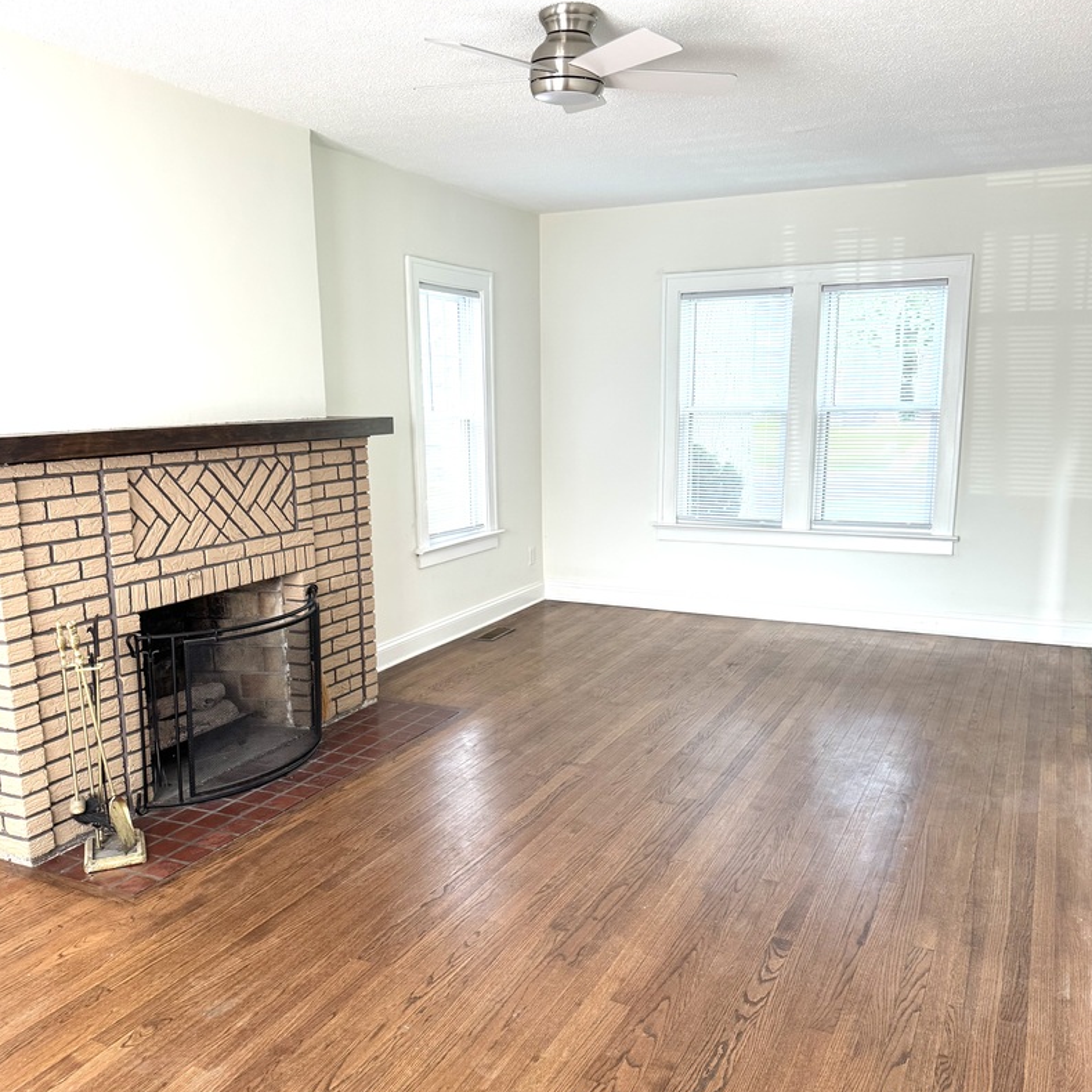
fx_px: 1035
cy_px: 593
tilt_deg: -11.9
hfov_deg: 55.6
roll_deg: +0.9
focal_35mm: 29
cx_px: 536
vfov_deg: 55.5
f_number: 1.78
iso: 200
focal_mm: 6.76
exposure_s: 1/121
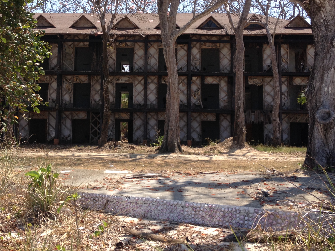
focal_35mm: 47
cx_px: 147
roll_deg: -0.2
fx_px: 455
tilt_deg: +2.5
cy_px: 94
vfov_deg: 30.7
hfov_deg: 40.4
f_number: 2.4
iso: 50
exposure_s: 1/968
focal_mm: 4.28
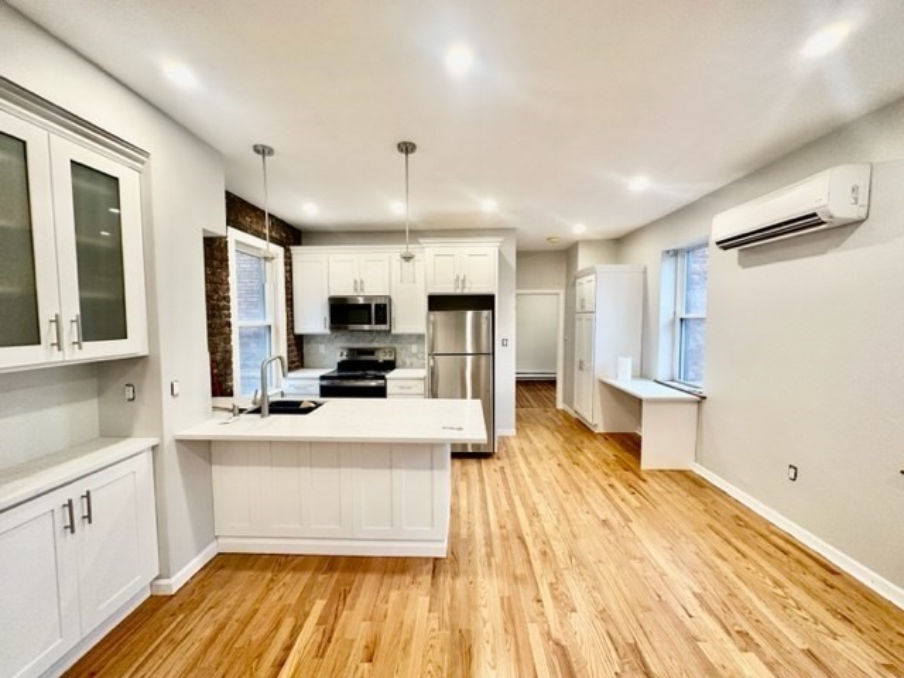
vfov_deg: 85.7
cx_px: 452
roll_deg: -0.6
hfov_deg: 102.1
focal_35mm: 14
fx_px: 366
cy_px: 339
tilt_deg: -3.3
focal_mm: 2.22
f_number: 2.2
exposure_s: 1/120
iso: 200
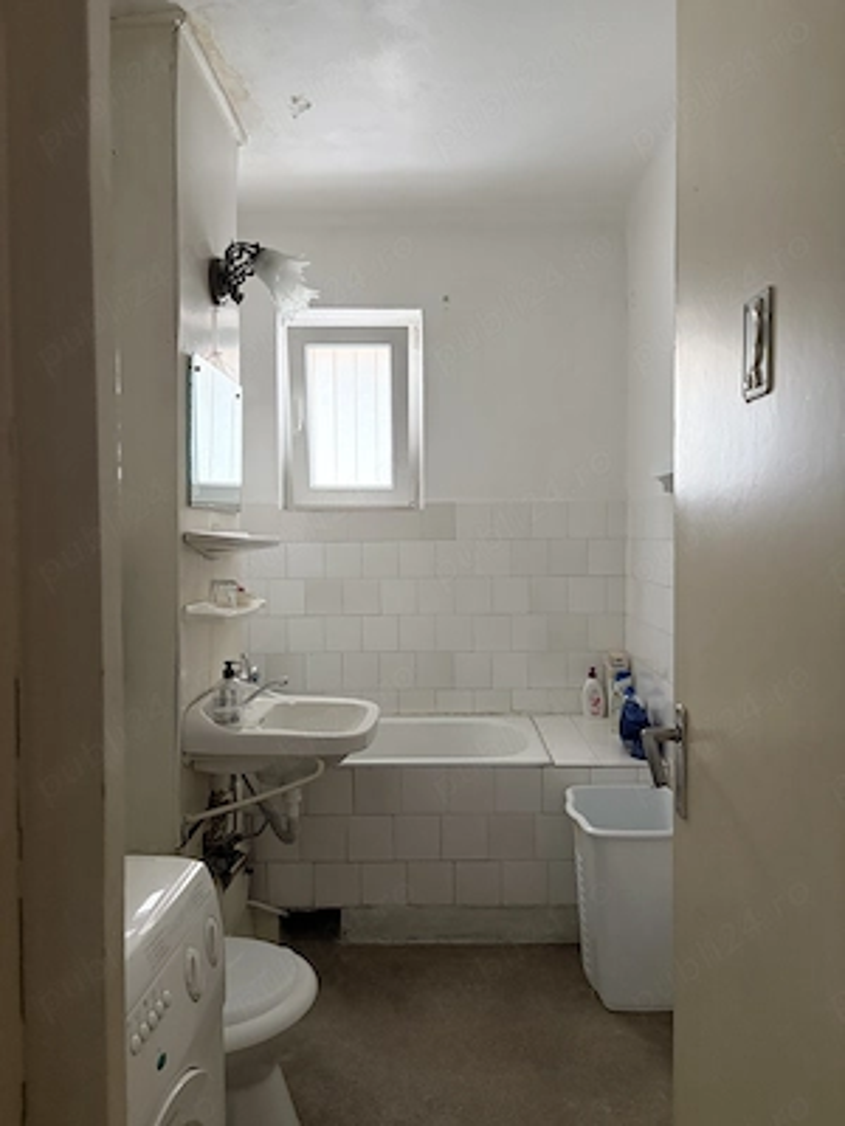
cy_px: 563
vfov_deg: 67.3
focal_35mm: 26
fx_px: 846
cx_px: 422
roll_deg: -0.2
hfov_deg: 53.1
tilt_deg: -1.8
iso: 500
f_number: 1.6
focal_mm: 5.96
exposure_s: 1/57
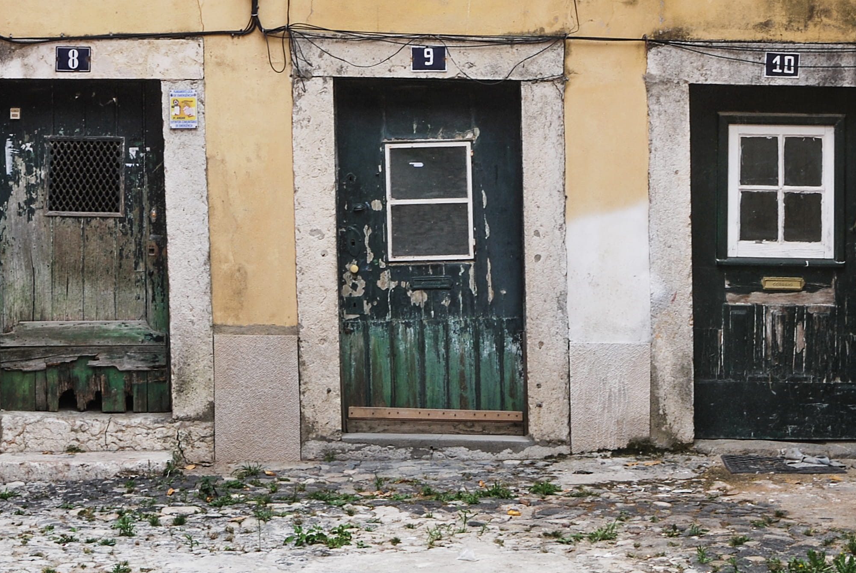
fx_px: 2285
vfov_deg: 14.2
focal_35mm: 96
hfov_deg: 21.2
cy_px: 66
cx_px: 433
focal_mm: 34
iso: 125
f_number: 5.6
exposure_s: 1/125
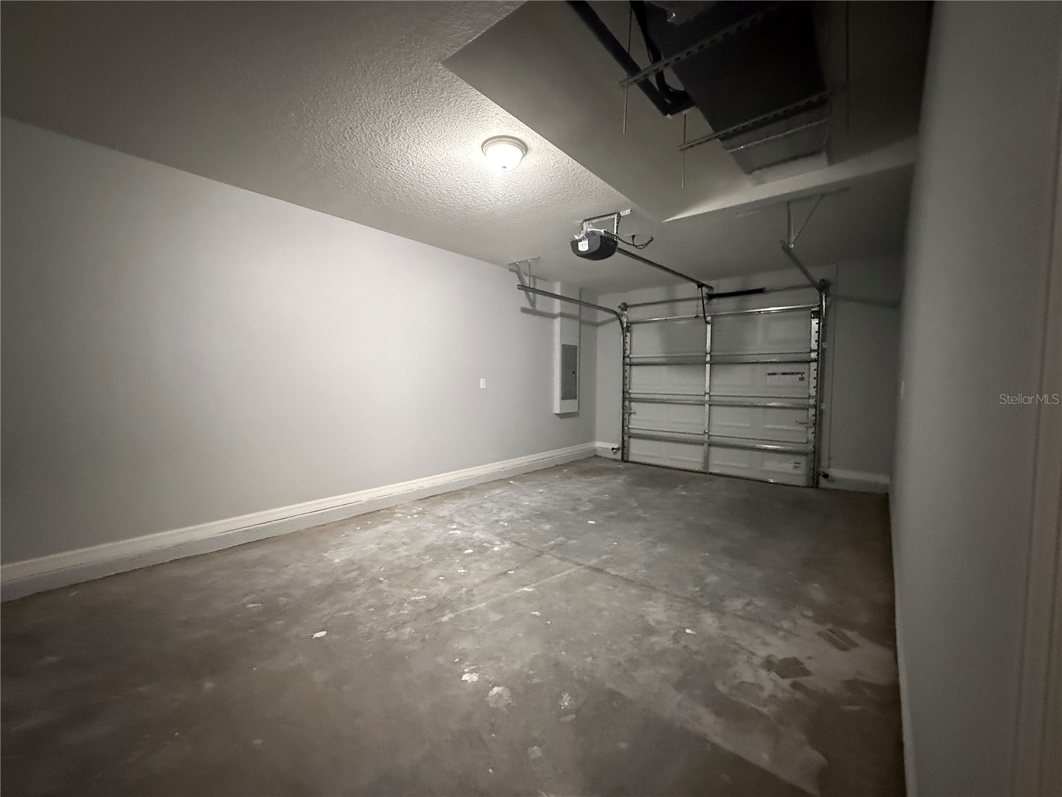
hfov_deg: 102.1
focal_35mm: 14
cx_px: 531
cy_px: 398
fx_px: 430
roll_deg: +0.5
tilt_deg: -2.2
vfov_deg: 85.7
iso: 1250
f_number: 2.2
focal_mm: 2.22
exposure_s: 1/40
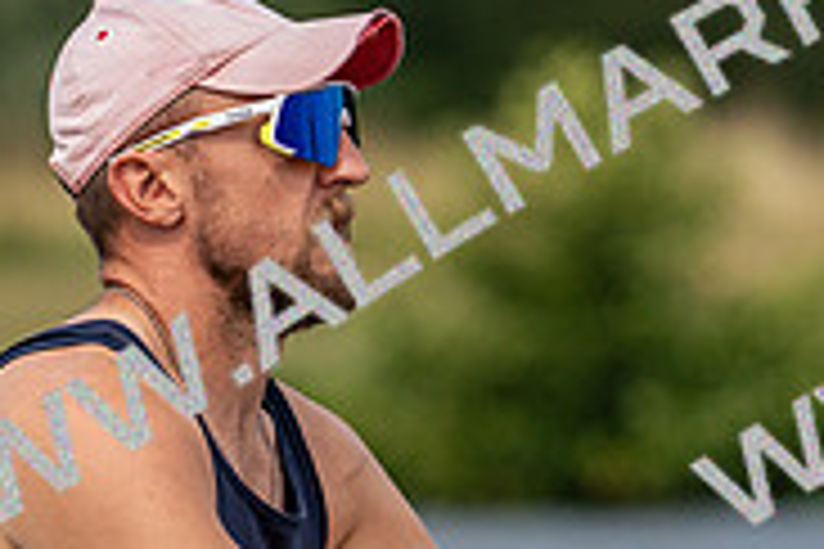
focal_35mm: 1126
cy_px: 601
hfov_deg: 1.8
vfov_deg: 1.2
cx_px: 365
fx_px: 25771
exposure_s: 1/1600
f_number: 6.3
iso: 320
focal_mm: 356
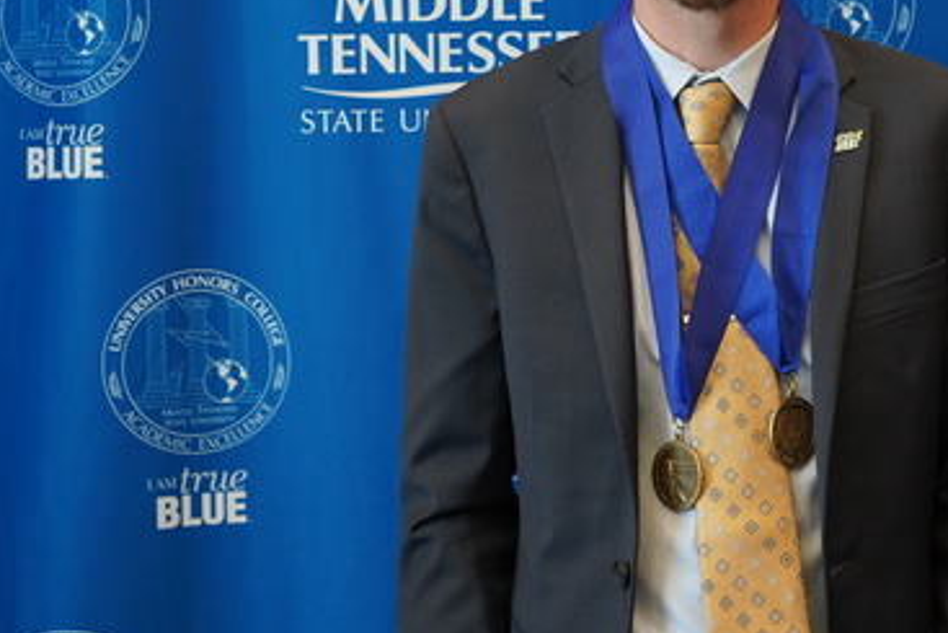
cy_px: 124
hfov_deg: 29.6
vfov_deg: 20.1
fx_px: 1765
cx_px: 708
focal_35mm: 67
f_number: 4.5
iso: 1000
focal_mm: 41
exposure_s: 1/160
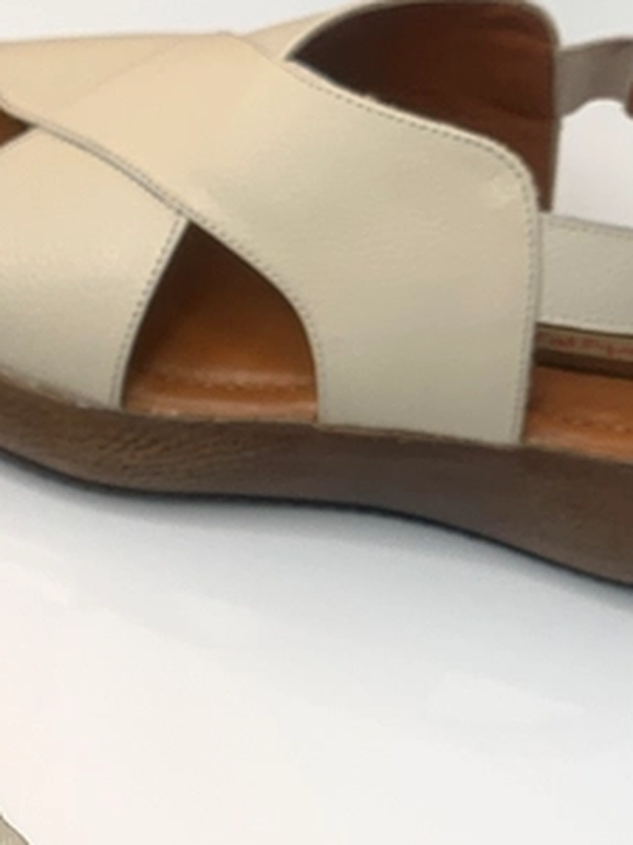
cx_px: -130
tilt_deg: -52.1
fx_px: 4245
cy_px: 616
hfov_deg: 8.4
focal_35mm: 174
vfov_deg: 11.3
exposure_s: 1/100
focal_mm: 6
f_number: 2.4
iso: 20
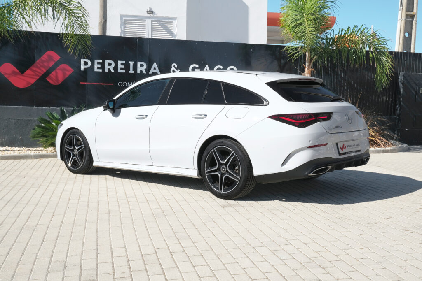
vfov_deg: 32.6
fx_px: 481
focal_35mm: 41
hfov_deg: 47.4
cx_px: 211
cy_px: 140
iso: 160
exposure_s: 1/400
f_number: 9
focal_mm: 27.1
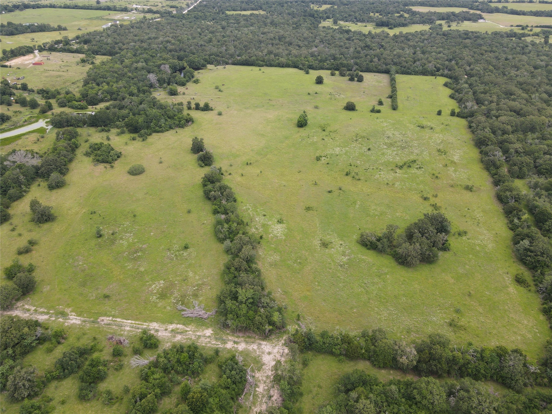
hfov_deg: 71.6
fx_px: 383
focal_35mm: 24
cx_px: 276
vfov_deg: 56.8
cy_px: 207
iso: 100
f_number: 2.8
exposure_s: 1/80
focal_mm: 4.5
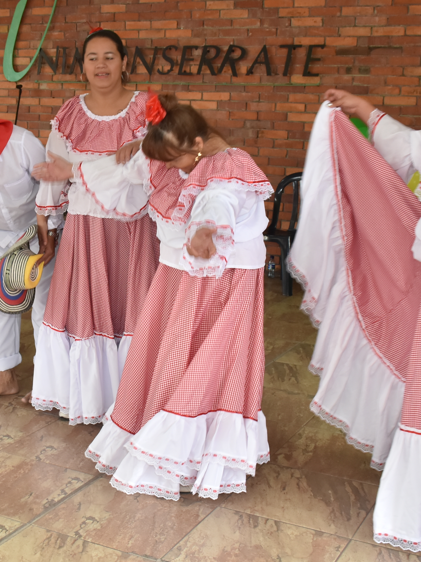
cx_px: 90
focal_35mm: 55
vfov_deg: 34.9
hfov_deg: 26.1
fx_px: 892
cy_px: 250
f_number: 7.1
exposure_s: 1/80
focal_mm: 20
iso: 360
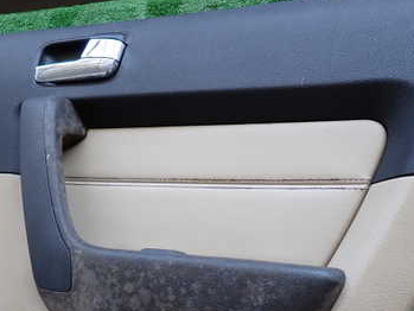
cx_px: 231
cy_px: 203
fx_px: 514
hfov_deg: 43.8
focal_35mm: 43
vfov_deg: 33.4
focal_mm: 4.5
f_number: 2
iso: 100
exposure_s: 1/80
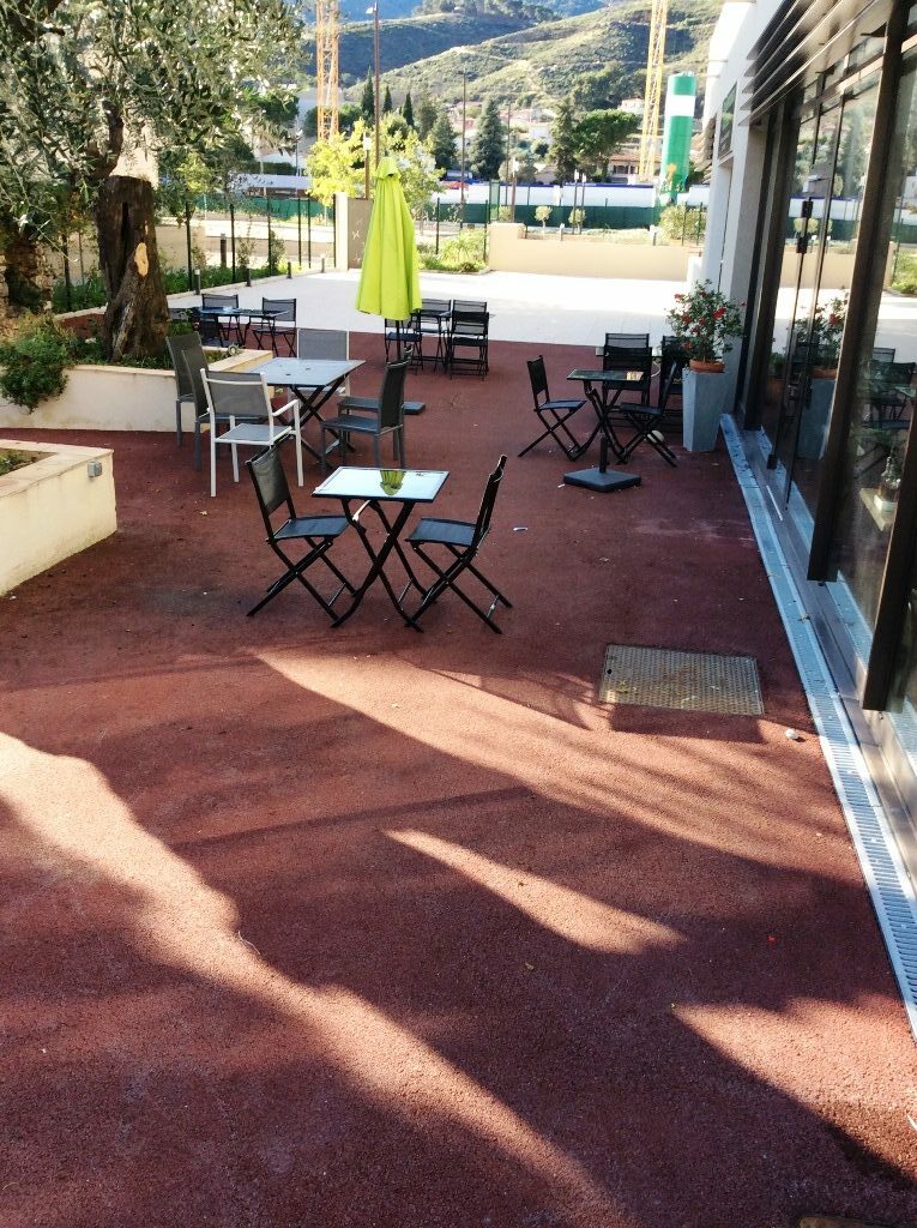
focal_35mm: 32
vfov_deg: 56.9
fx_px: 1133
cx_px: 458
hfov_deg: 44.1
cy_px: 614
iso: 32
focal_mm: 3.3
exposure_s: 1/199
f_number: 2.4
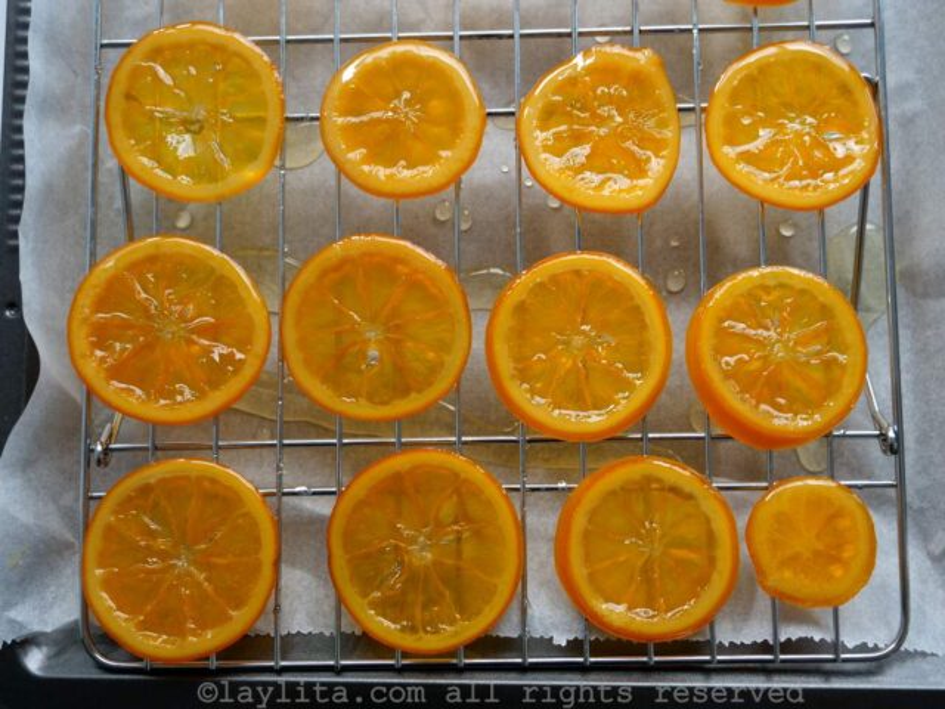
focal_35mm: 36
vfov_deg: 39.7
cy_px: 354
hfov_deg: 51.4
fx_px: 983
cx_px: 472
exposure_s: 1/80
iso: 200
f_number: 3.2
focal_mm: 18
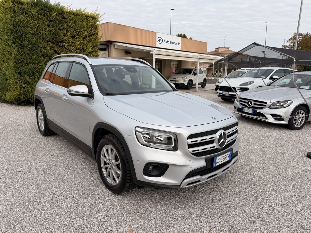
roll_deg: -1.3
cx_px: 156
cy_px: 116
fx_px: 216
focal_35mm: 24
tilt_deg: -11.7
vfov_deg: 56.8
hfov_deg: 71.6
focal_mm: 6.76
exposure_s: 1/2801
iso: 80
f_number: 1.78
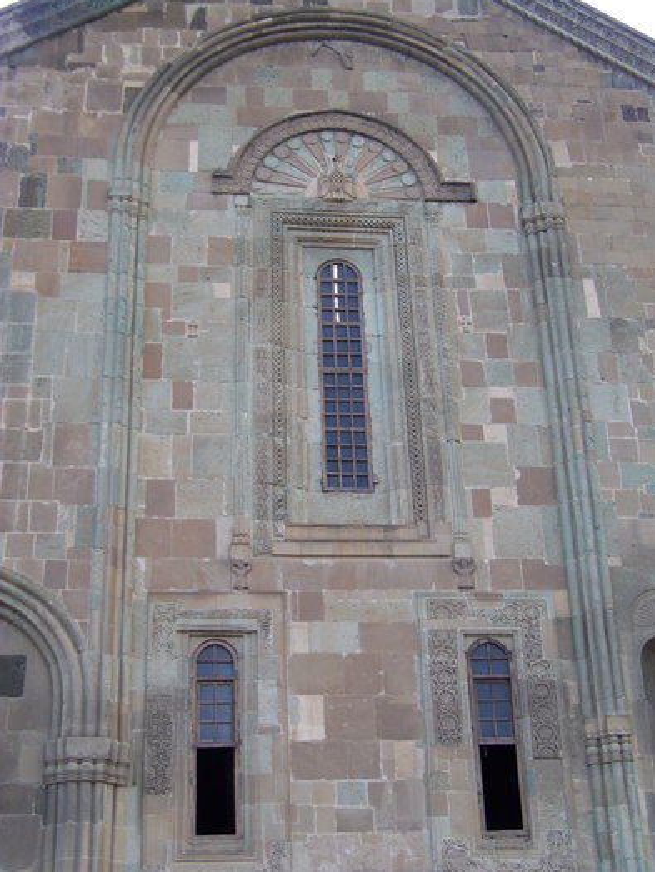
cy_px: 439
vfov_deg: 34.3
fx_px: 1411
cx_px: 332
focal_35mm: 56
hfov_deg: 26.1
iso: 64
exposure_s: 1/200
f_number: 3.2
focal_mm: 9.36
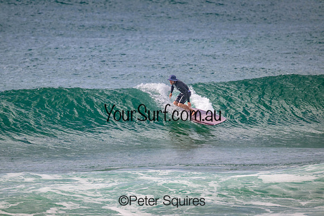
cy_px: 108
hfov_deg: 2.6
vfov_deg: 1.7
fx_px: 7201
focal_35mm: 800
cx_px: 162
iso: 1100
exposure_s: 1/2000
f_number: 11
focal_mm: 800
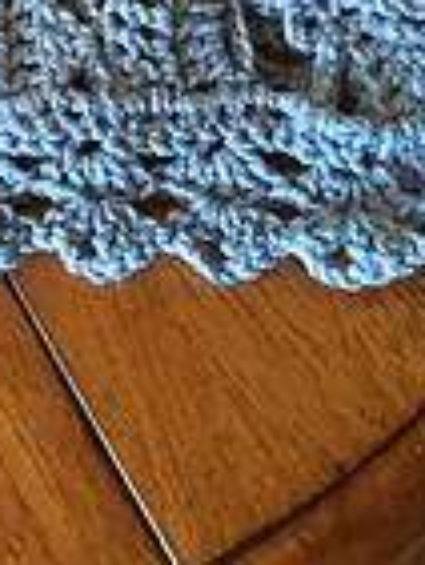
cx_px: -206
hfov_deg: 13.6
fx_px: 1684
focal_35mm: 103
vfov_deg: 16.8
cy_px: -353
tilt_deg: -45.8
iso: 250
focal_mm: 4.15
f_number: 2.2
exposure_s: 1/17
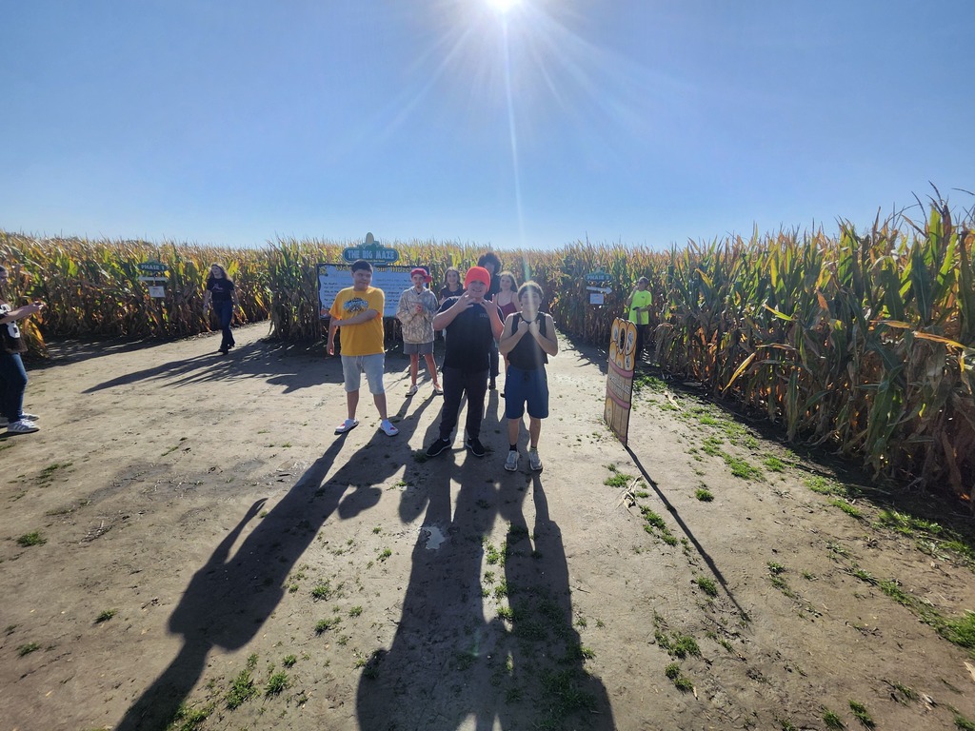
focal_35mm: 13
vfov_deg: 89.9
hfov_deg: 106.2
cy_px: 366
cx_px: 488
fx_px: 366
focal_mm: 1.74
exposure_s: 1/2440
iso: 40
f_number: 2.2
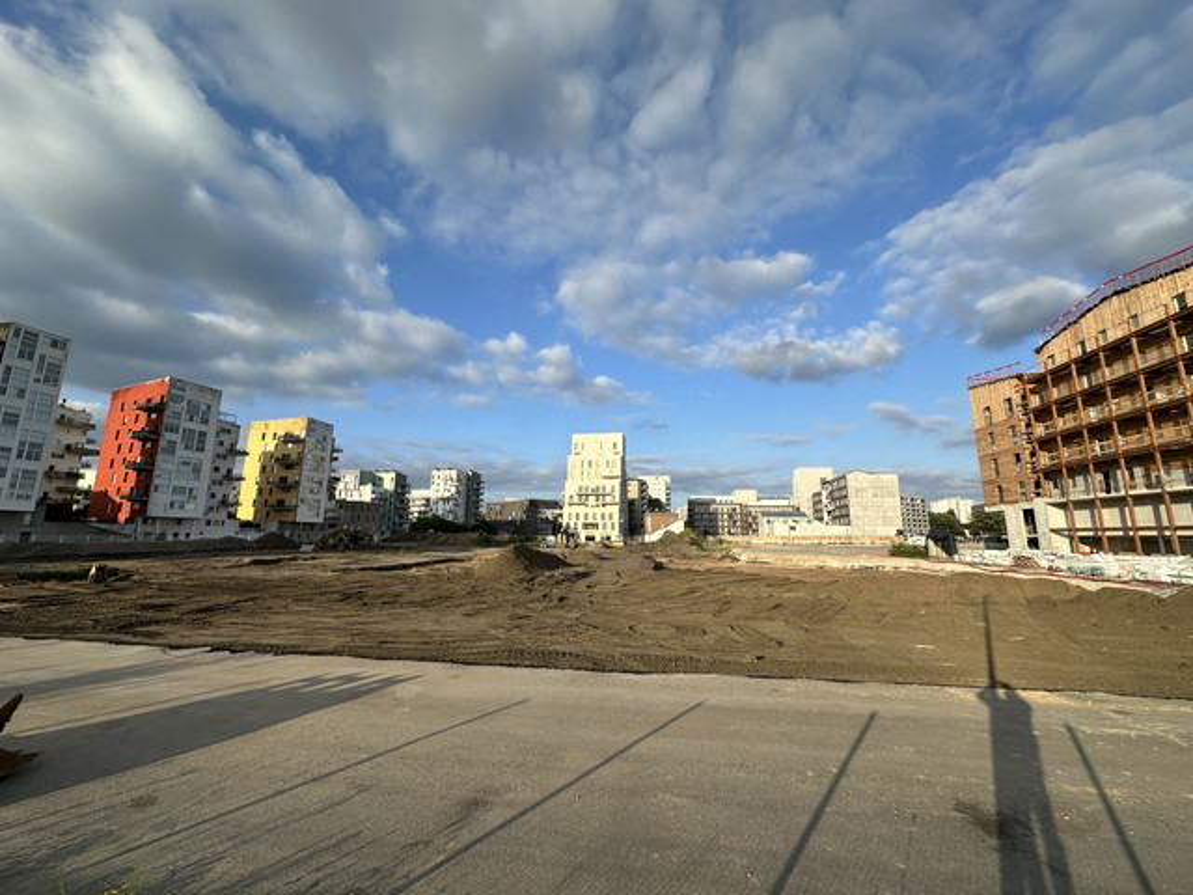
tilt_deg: +10.2
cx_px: 596
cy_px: 448
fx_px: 482
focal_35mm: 14
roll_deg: -0.4
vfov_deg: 85.7
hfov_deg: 102.1
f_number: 2.2
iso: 50
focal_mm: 2.22
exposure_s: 1/1667
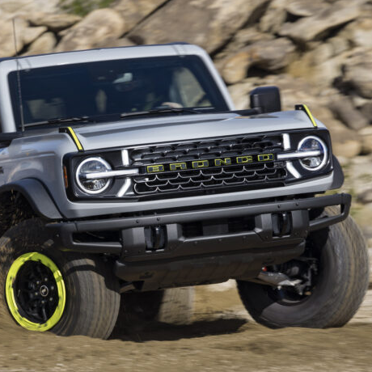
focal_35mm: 227
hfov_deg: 7.7
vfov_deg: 7.7
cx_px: 87
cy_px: 190
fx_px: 2760
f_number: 5.6
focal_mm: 120
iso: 32
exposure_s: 1/80
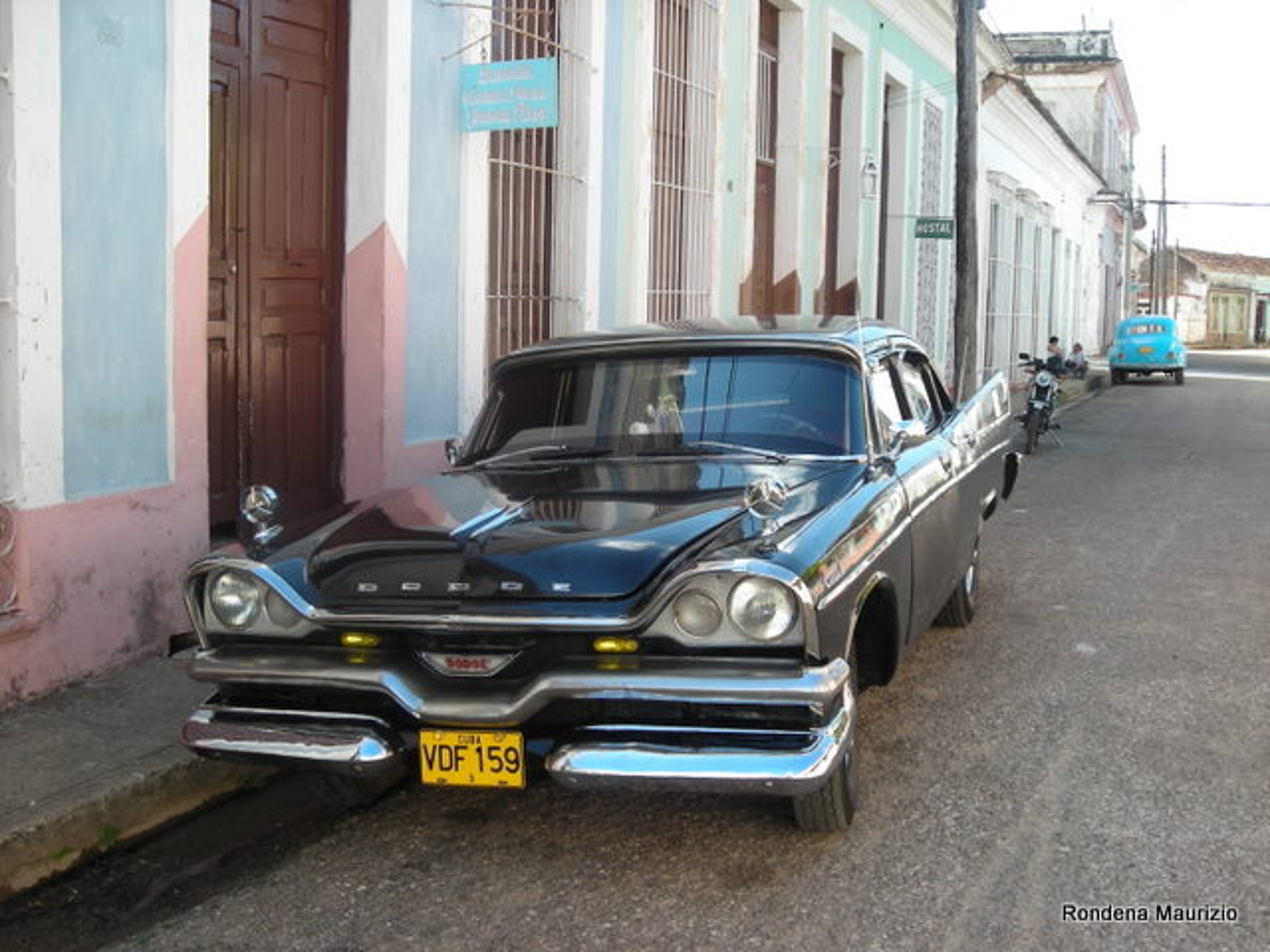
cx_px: 635
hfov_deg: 45.8
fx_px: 1504
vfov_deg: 35.1
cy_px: 476
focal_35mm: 41
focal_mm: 6.8
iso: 50
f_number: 3.3
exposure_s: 1/138
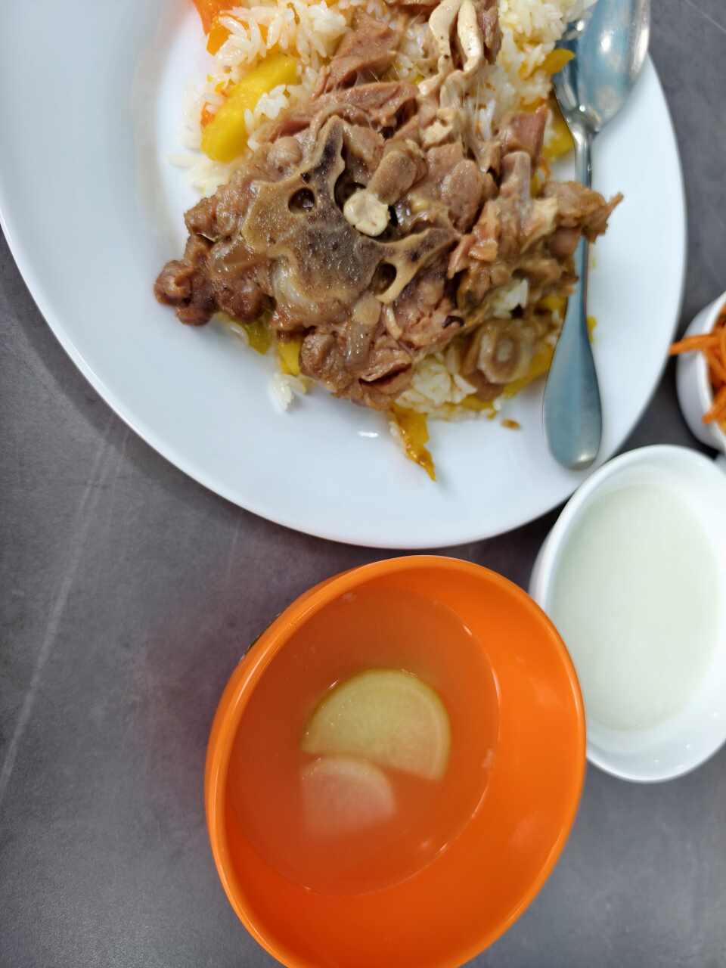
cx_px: 363
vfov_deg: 73.9
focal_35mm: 23
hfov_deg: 58.9
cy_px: 484
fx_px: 643
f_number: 1.57
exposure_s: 1/100
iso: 78
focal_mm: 5.6
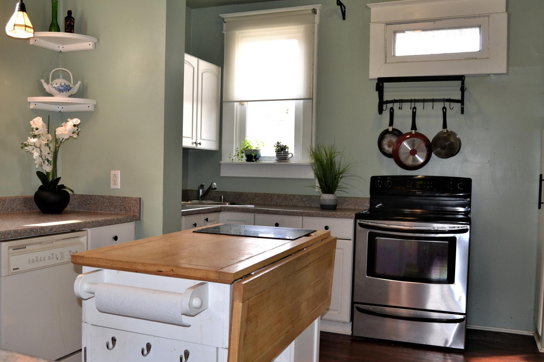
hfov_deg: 55.3
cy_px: 194
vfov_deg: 38.9
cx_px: 211
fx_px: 514
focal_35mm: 34
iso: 400
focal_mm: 18
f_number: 4
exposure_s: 1/80
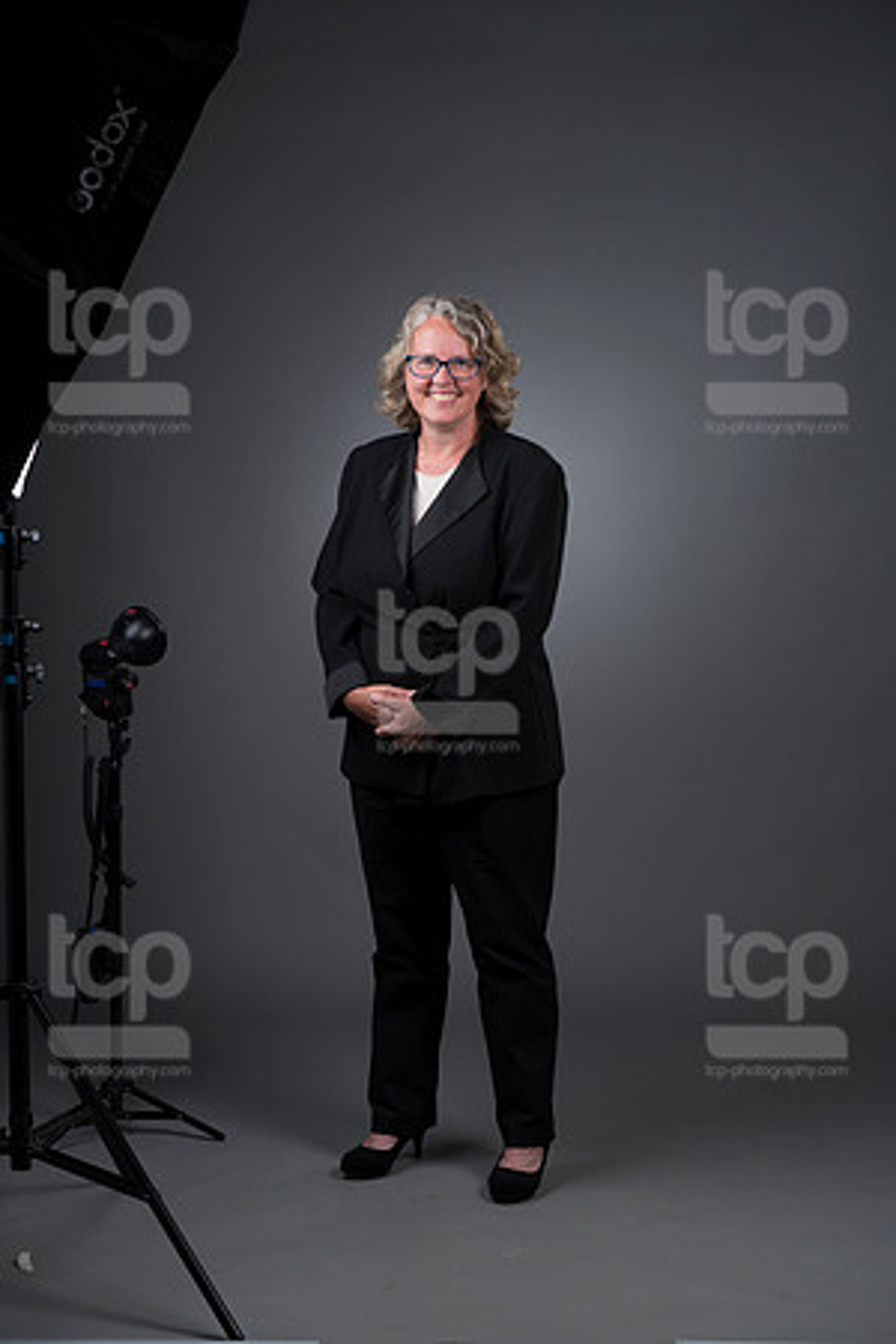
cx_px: 448
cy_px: 672
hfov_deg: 17.1
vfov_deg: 25.4
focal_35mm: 80
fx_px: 2986
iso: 160
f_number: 5.6
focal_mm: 80
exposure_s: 1/250
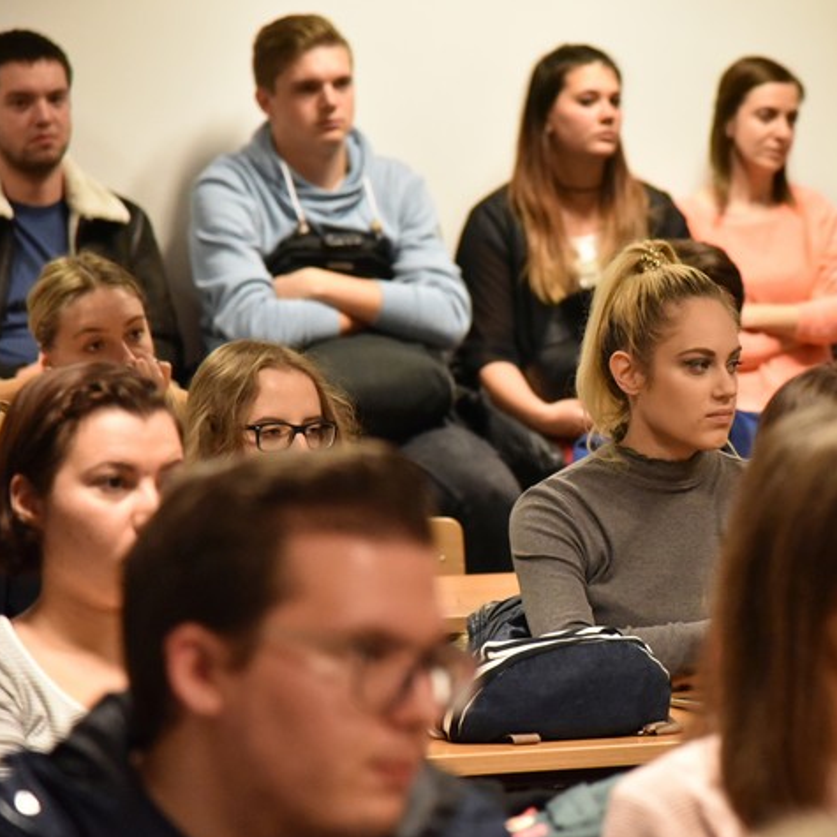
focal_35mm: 176
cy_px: 408
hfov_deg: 9.9
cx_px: 689
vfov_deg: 9.9
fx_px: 4815
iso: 10000
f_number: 4
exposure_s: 1/320
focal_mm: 120
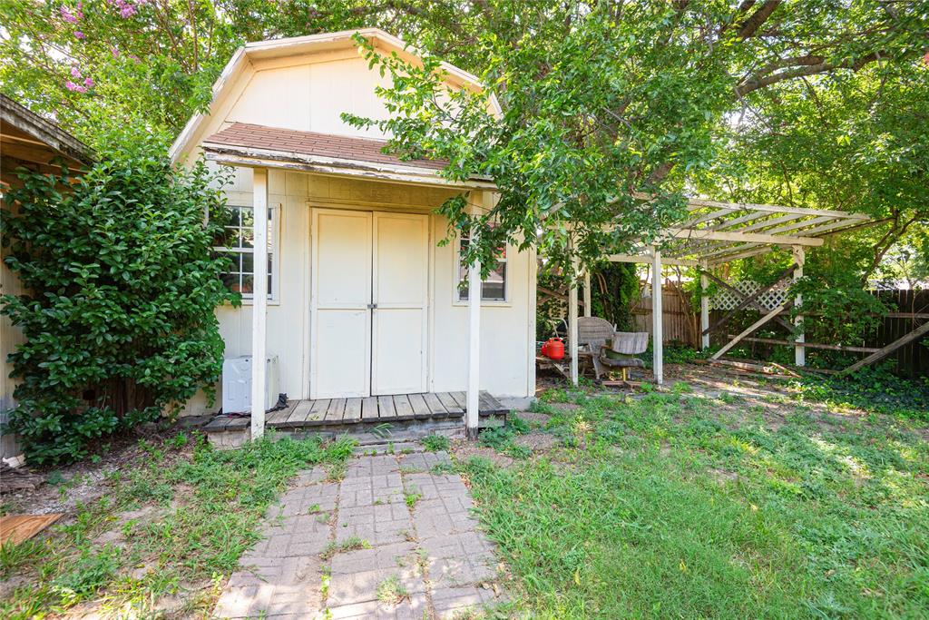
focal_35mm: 16
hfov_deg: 96.7
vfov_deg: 73.8
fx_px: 413
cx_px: 464
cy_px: 310
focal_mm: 16
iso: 100
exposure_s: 1/20
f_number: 7.1
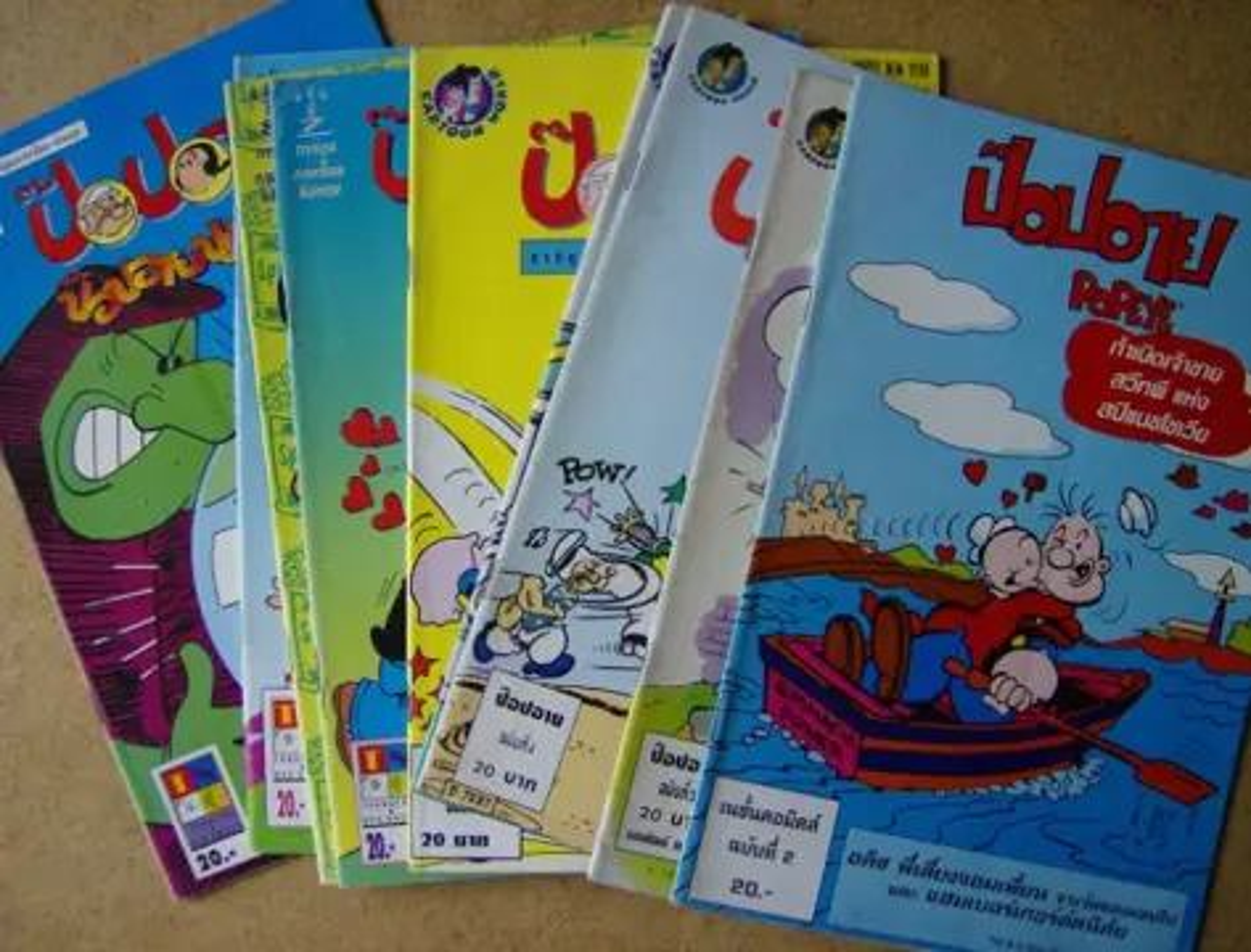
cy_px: 476
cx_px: 626
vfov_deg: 40.0
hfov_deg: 51.1
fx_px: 1308
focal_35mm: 36
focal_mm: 6
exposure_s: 1/63.8
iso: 200
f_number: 2.8
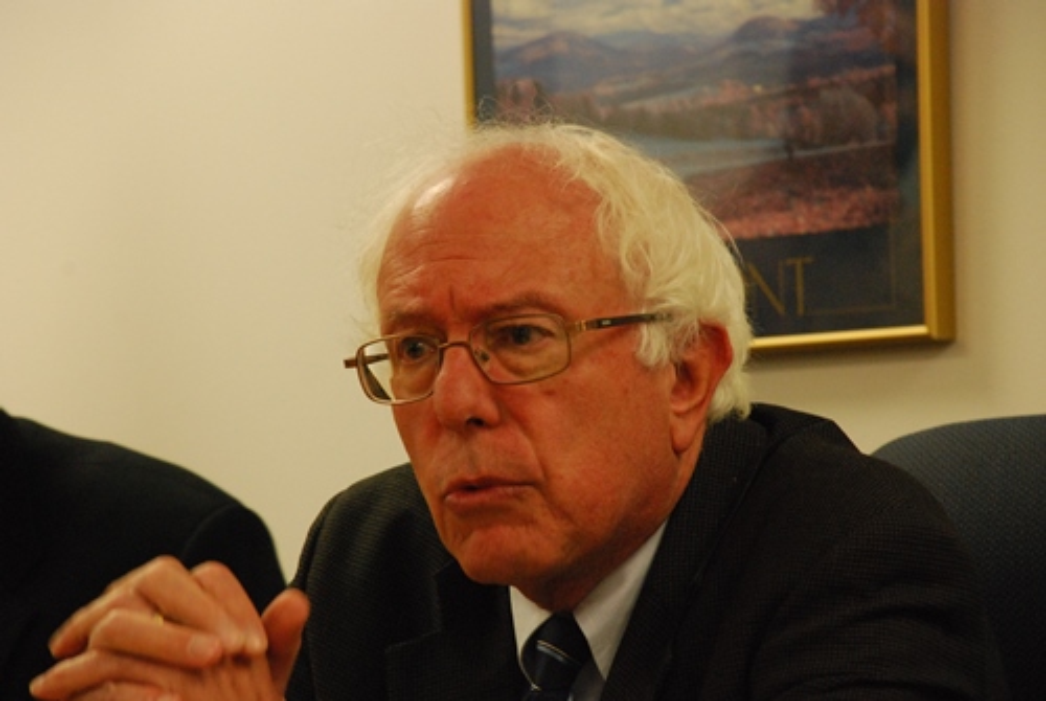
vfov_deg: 6.8
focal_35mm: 202
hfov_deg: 10.1
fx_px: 5892
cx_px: 523
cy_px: 350
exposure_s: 1/40
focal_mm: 135
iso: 1600
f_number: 7.1
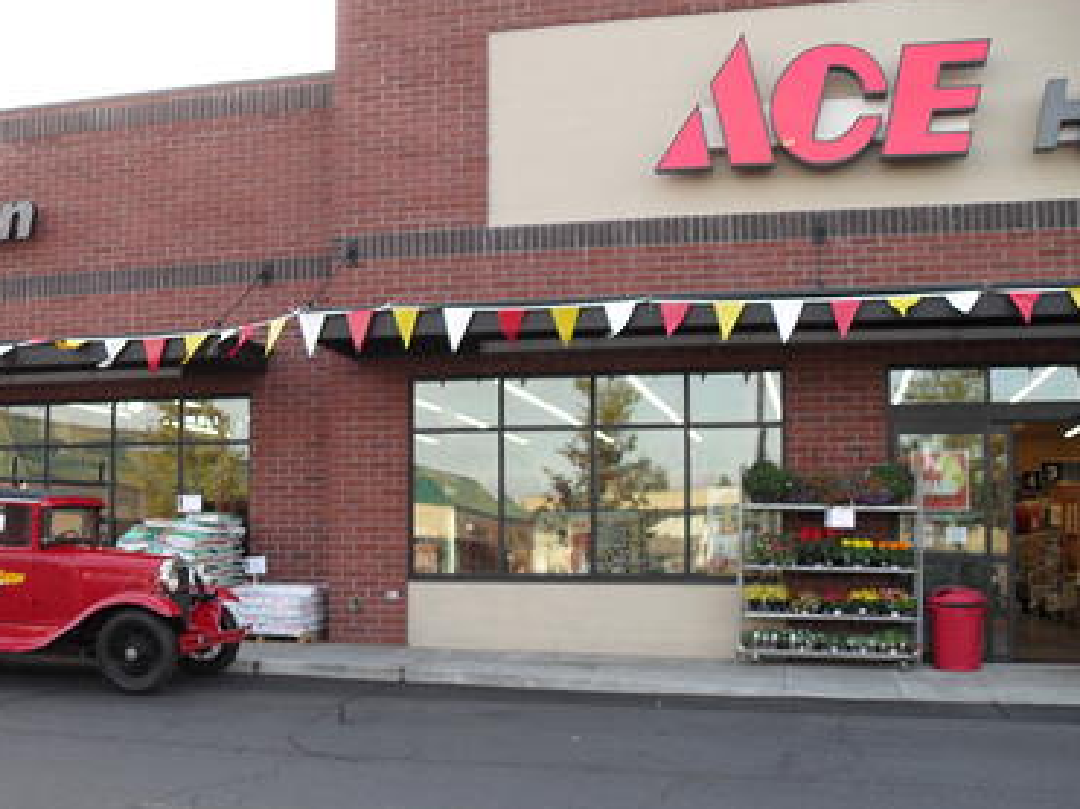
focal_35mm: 44
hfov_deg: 42.8
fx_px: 1372
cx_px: 432
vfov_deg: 32.7
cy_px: 501
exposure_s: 1/125
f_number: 2.8
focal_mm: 6.2
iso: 100
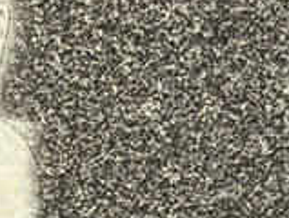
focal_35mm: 251
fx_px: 2100
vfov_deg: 5.8
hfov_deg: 7.8
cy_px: 434
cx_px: -15
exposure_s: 1/373
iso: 50
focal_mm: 4.71
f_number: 1.7
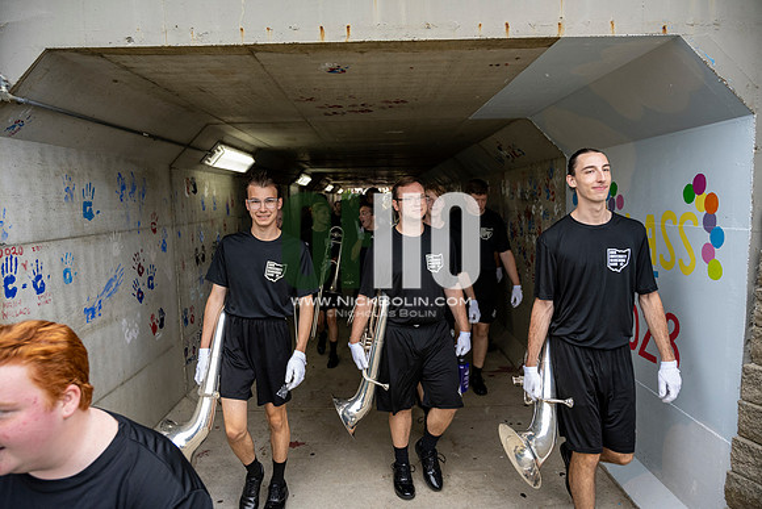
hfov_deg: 73.7
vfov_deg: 53.2
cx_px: 381
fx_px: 508
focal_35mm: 24
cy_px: 254
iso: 800
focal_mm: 24
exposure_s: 1/800
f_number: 4
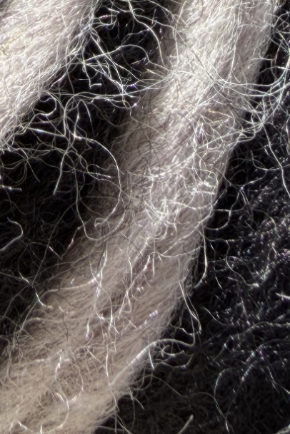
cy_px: -187
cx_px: -146
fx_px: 991
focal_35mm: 82
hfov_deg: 15.4
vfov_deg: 21.4
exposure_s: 1/507
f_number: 2.2
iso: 40
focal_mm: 2.2
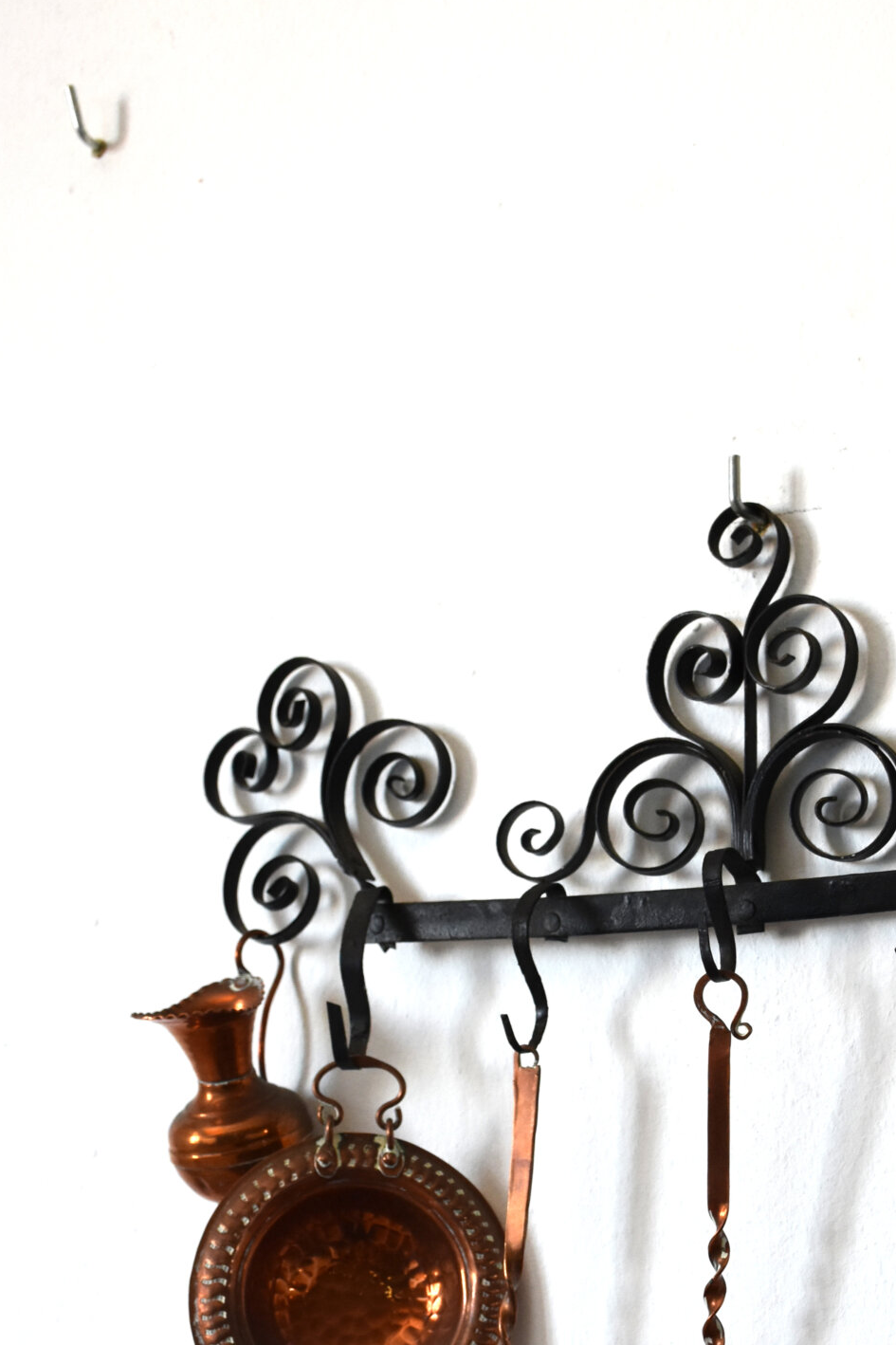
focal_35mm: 65
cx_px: 683
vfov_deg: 30.6
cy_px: 950
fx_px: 2427
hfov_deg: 20.7
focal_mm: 24
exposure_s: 1/125
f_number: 5.6
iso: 800
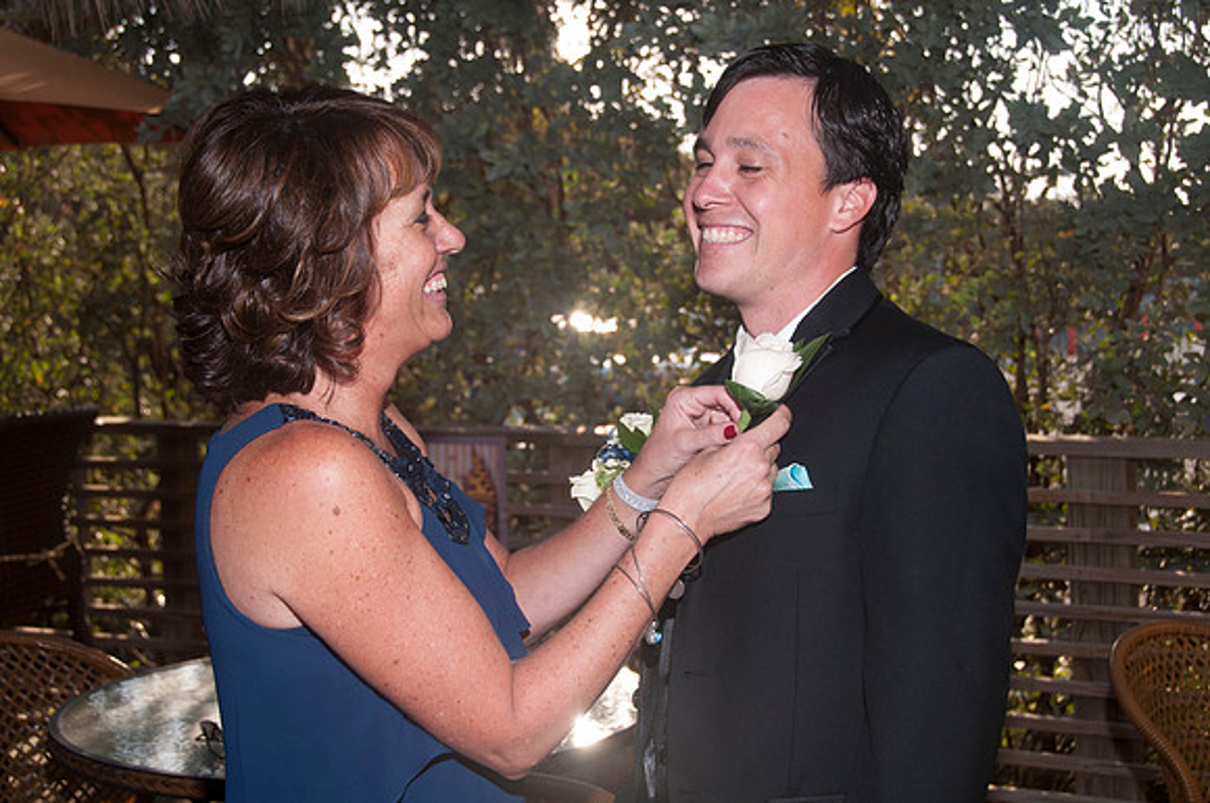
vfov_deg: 26.4
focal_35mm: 51
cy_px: 402
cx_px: 605
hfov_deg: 38.9
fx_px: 1712
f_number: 5.6
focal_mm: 34
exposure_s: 1/250
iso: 100
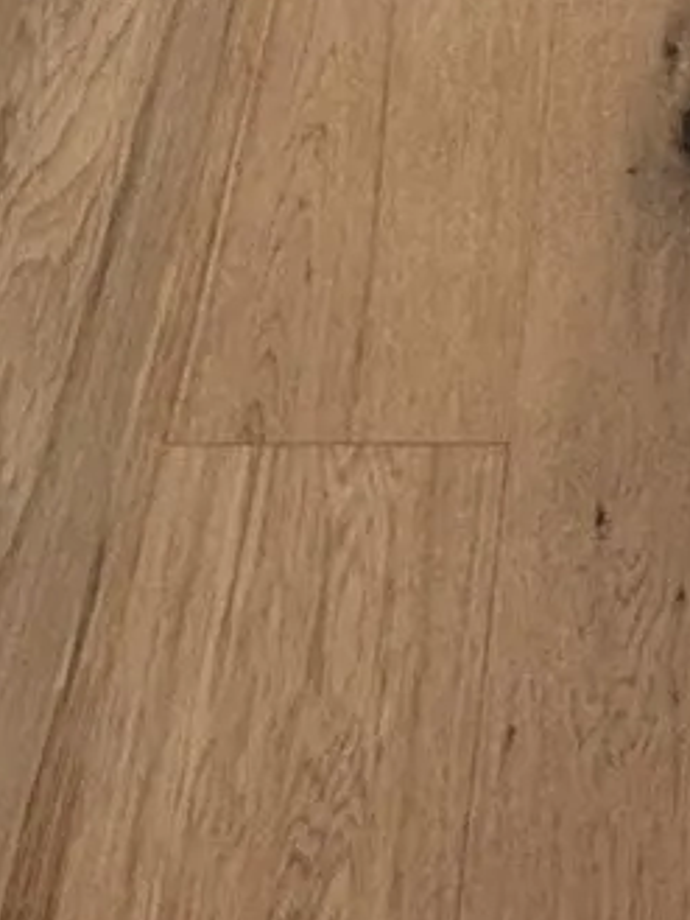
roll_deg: +0.3
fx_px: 2603
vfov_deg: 13.4
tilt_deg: -17.5
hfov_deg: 14.7
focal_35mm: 98
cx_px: 802
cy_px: -1412
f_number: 2.2
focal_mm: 2.22
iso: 80
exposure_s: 1/120
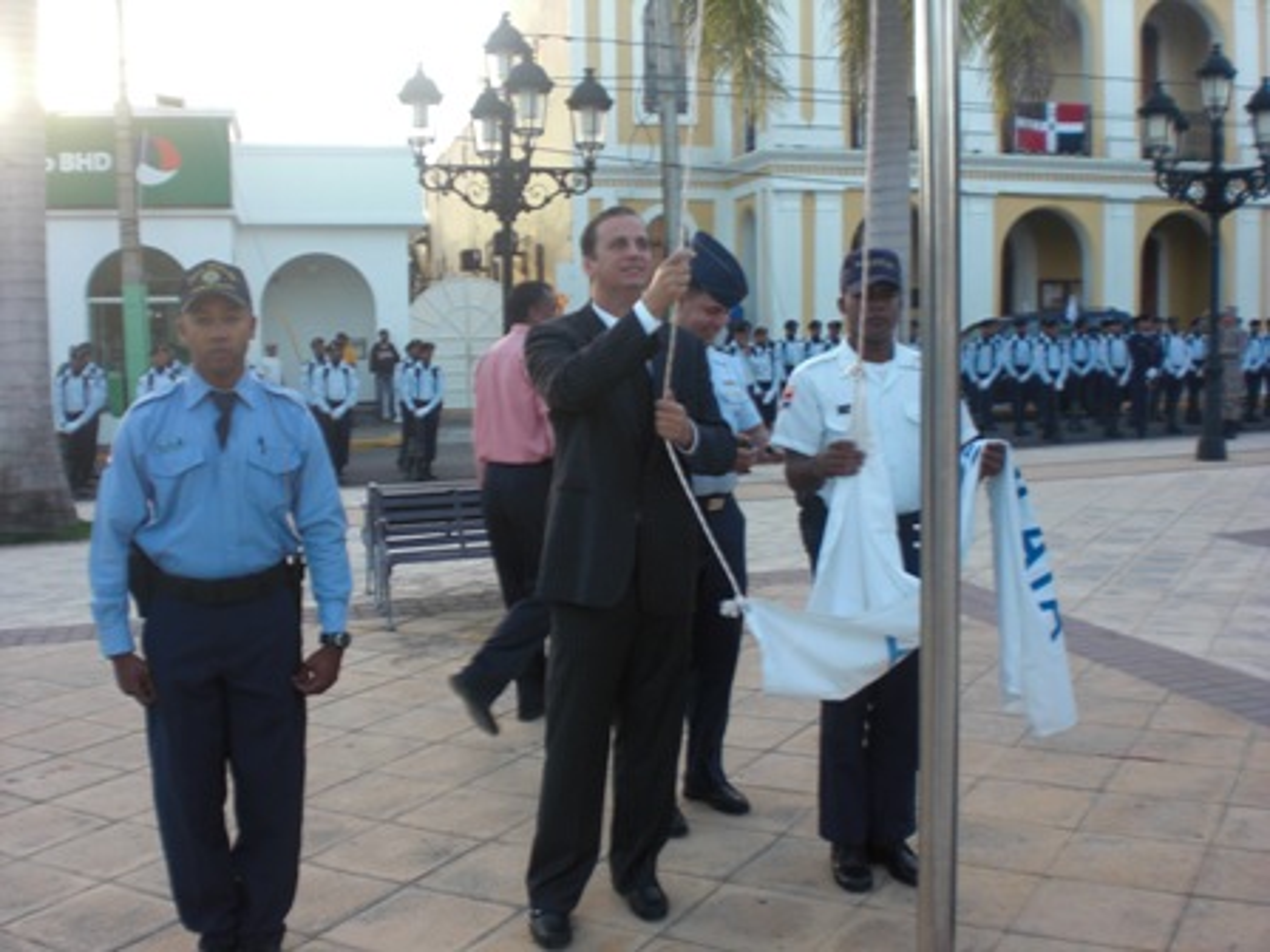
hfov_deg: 49.0
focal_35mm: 38
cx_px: 635
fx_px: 1394
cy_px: 476
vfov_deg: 37.7
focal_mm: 6.3
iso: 64
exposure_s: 1/100
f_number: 3.1
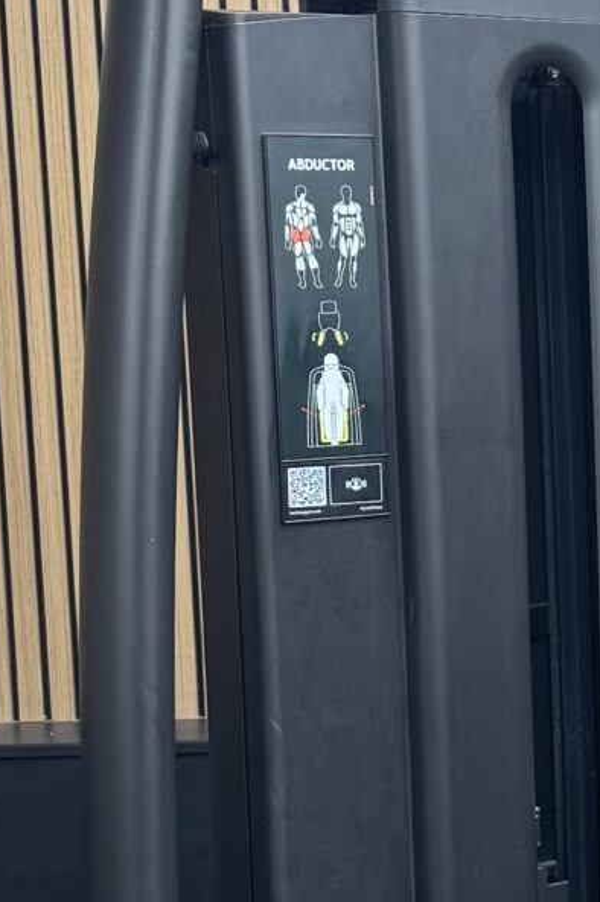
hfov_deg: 11.8
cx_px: 1025
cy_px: 597
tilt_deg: -7.5
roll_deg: +0.8
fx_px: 2703
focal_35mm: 108
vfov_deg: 18.9
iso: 125
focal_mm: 6.76
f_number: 1.78
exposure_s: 1/50
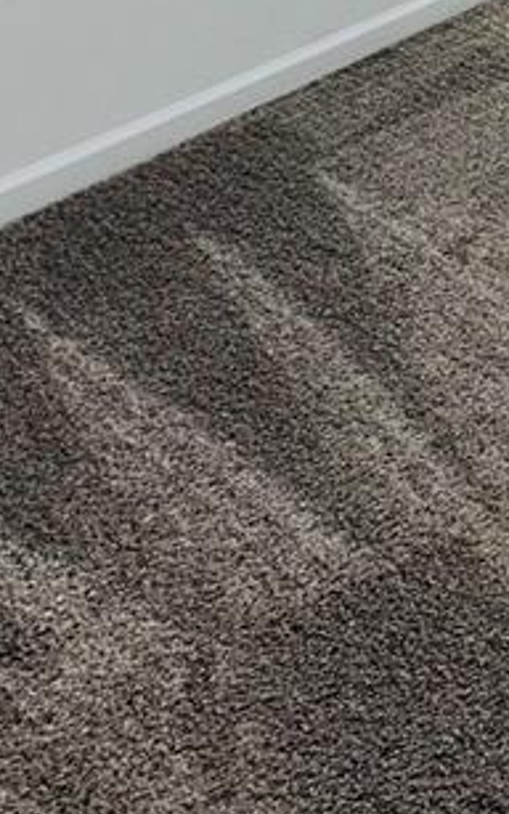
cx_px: 726
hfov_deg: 19.9
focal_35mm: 58
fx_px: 1287
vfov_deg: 27.9
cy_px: -292
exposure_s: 1/249
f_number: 2.2
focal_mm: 2.22
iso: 40
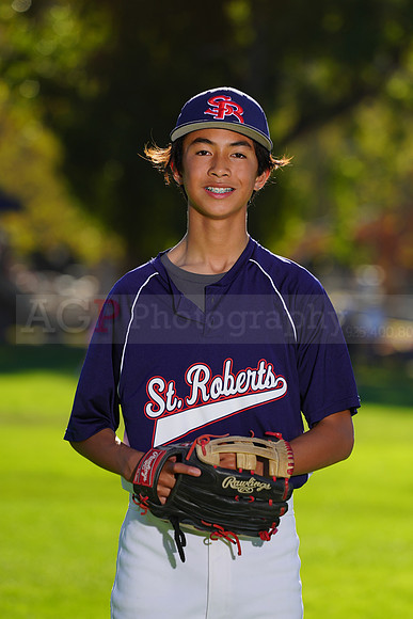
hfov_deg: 4.4
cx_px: 206
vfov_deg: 6.6
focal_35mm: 312
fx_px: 5365
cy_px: 310
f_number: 8
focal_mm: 312
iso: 100
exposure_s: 1/250
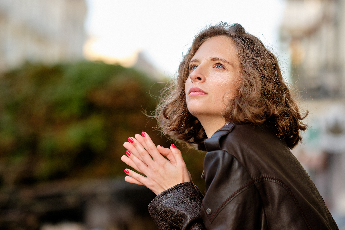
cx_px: 172
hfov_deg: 15.2
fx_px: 1294
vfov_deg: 10.2
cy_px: 115
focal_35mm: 135
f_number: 2
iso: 200
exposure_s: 1/250
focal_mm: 90
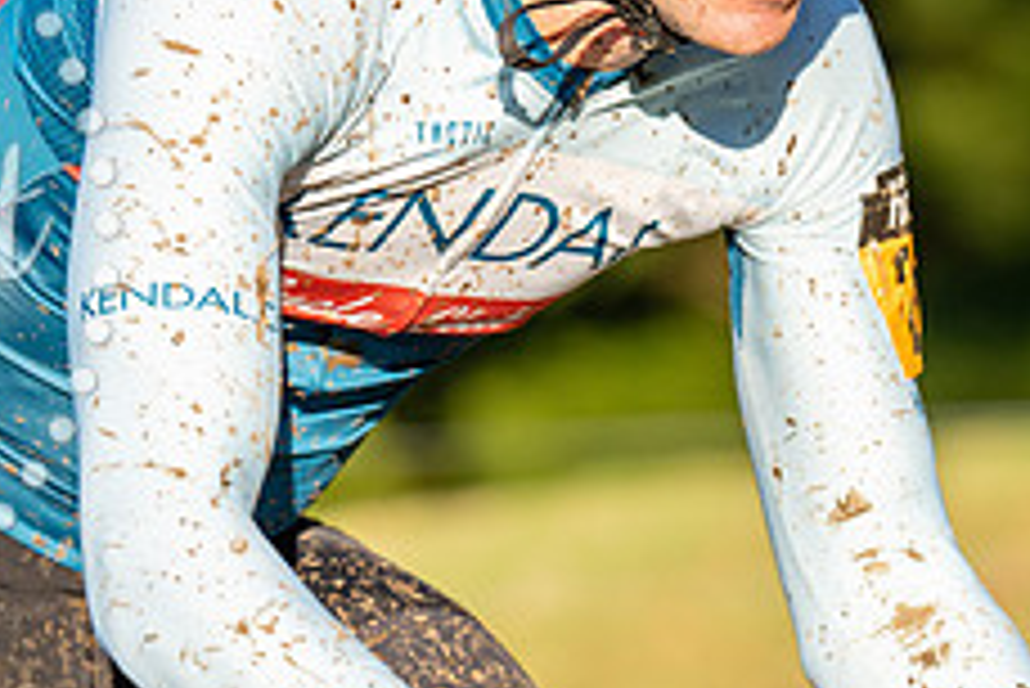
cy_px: 2
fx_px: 10421
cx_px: 396
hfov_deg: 5.7
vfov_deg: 3.8
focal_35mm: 364
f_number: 3.5
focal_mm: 144
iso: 250
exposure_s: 1/1000
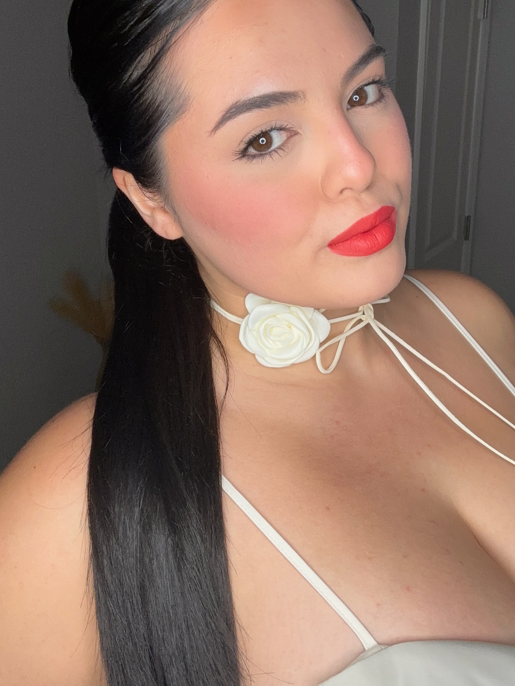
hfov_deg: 35.9
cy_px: 319
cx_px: 298
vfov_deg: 46.8
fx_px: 793
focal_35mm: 40
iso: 40
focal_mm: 2.69
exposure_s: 1/120
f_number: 1.9
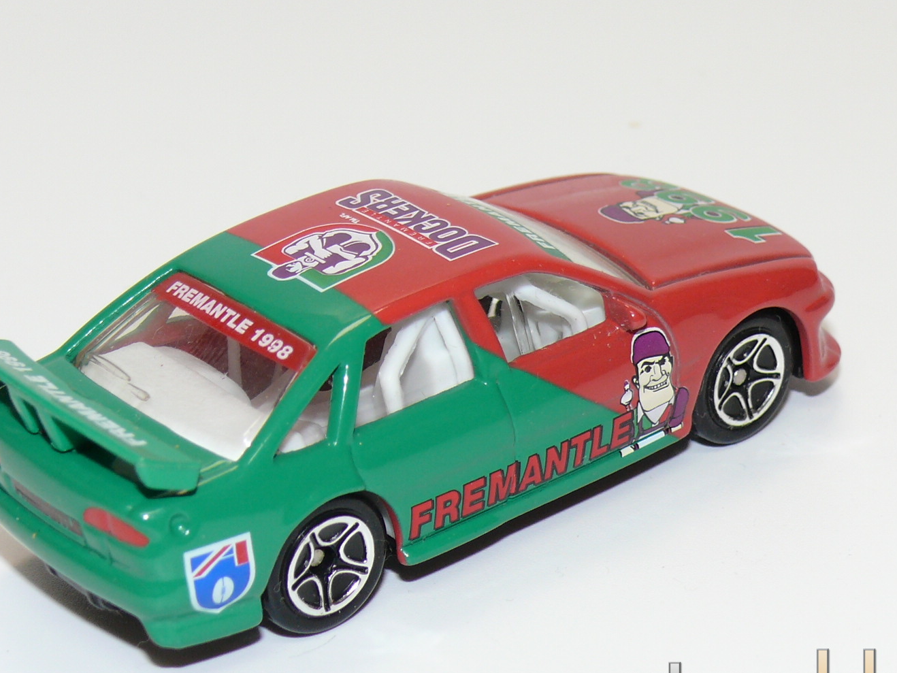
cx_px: 447
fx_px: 3240
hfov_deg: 15.8
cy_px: 344
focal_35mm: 125
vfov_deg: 11.9
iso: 100
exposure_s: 1/30
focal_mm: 13.4
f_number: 4
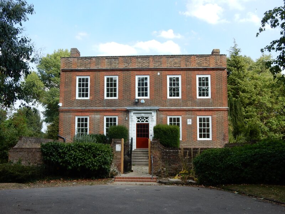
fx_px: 296
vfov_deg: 39.7
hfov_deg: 51.4
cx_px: 142
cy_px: 107
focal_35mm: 36
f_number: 4
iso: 125
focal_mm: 6.4
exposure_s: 1/400
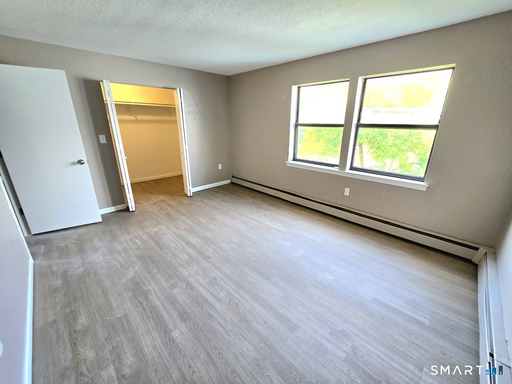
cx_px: 256
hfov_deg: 106.2
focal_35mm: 13
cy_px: 192
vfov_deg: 89.9
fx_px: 192
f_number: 2.2
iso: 80
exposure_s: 1/60.2
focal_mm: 2.2
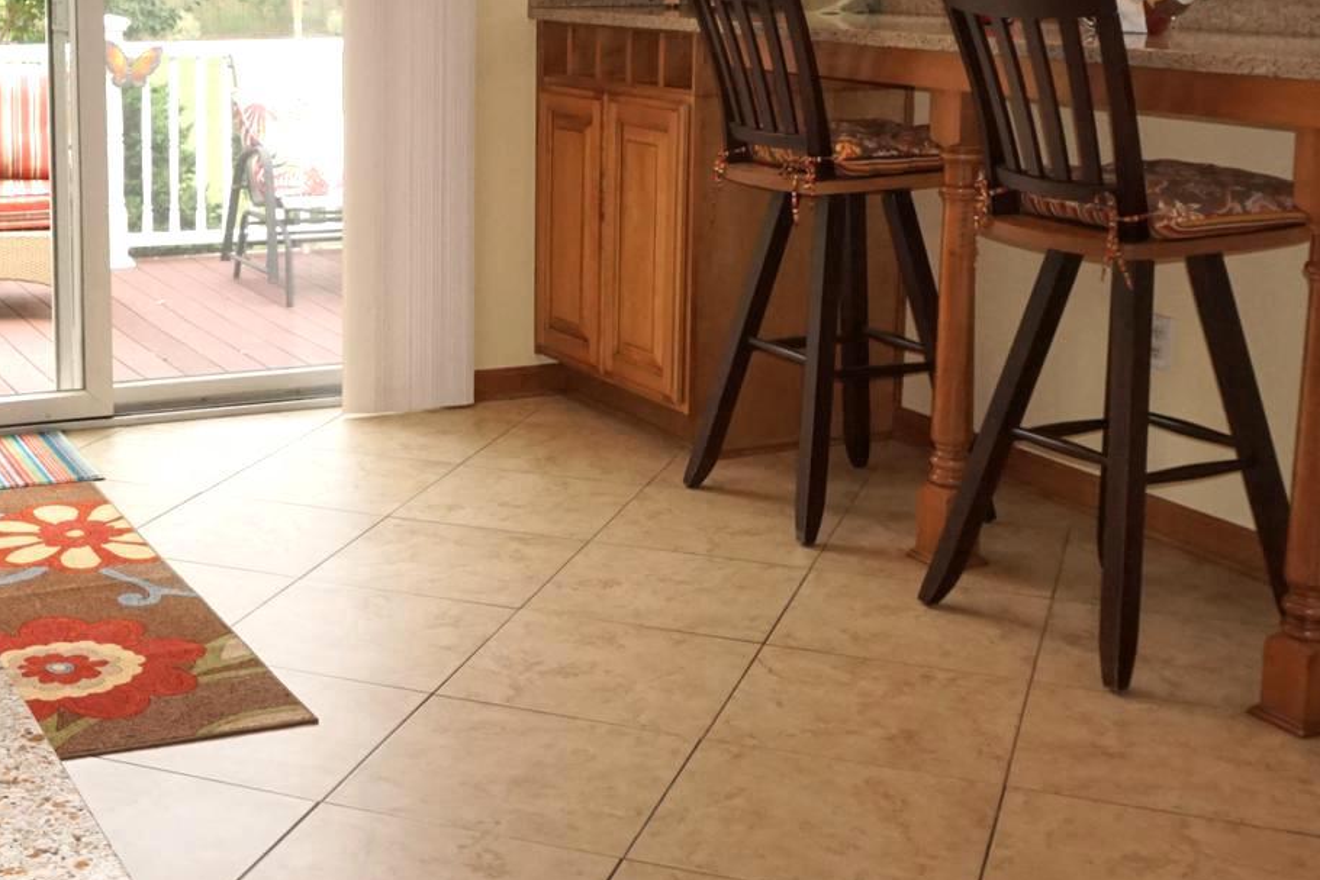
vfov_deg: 24.7
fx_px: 1980
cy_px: 195
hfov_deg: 35.7
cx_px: 265
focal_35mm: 54
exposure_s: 1/100
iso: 1000
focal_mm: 16
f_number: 7.1
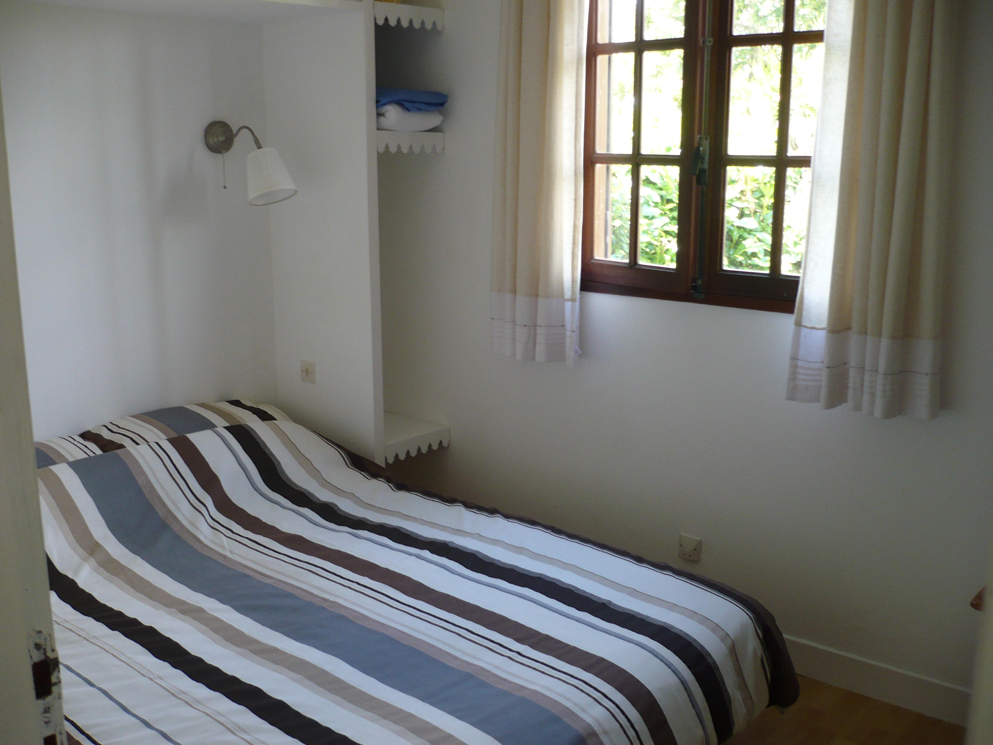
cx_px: 496
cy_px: 372
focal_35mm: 35
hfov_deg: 52.6
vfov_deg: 40.7
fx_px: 1004
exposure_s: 1/30
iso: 100
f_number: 2.8
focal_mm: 5.8
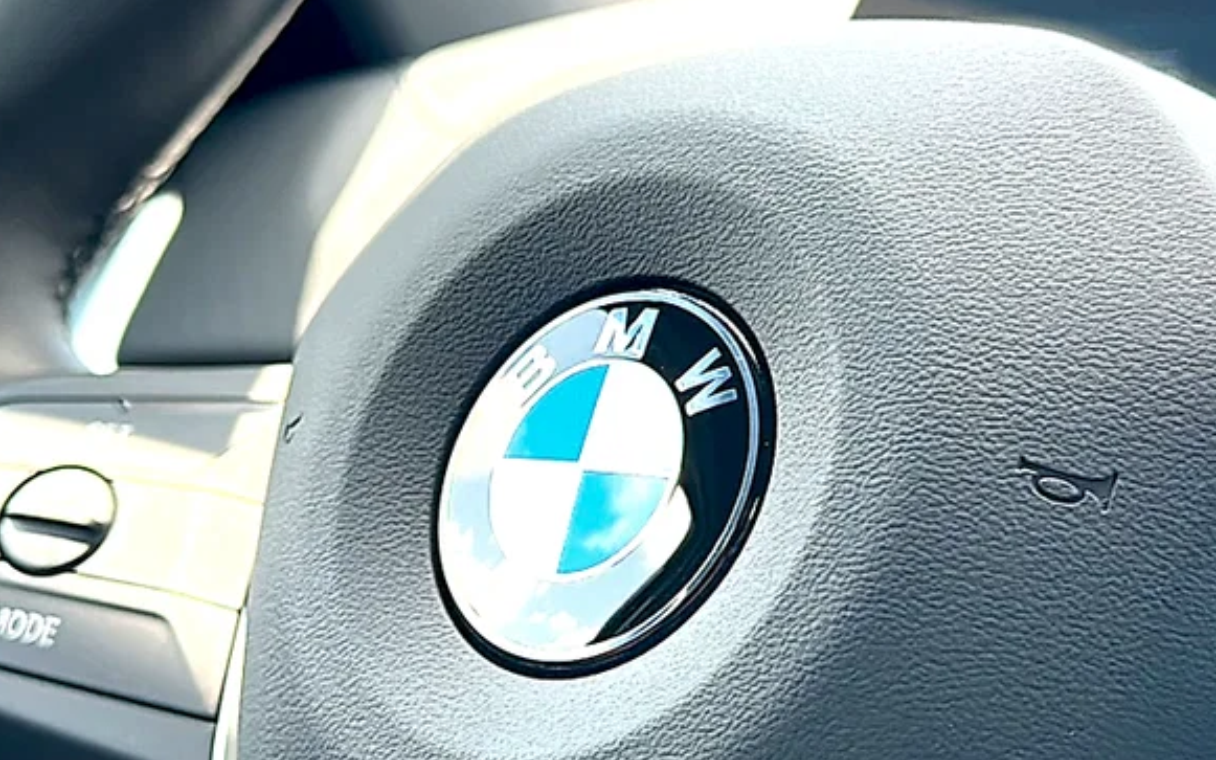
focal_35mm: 60
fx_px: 1988
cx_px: 550
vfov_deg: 21.6
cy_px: 430
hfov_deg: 34.0
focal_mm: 6.86
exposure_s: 1/367
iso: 80
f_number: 1.78
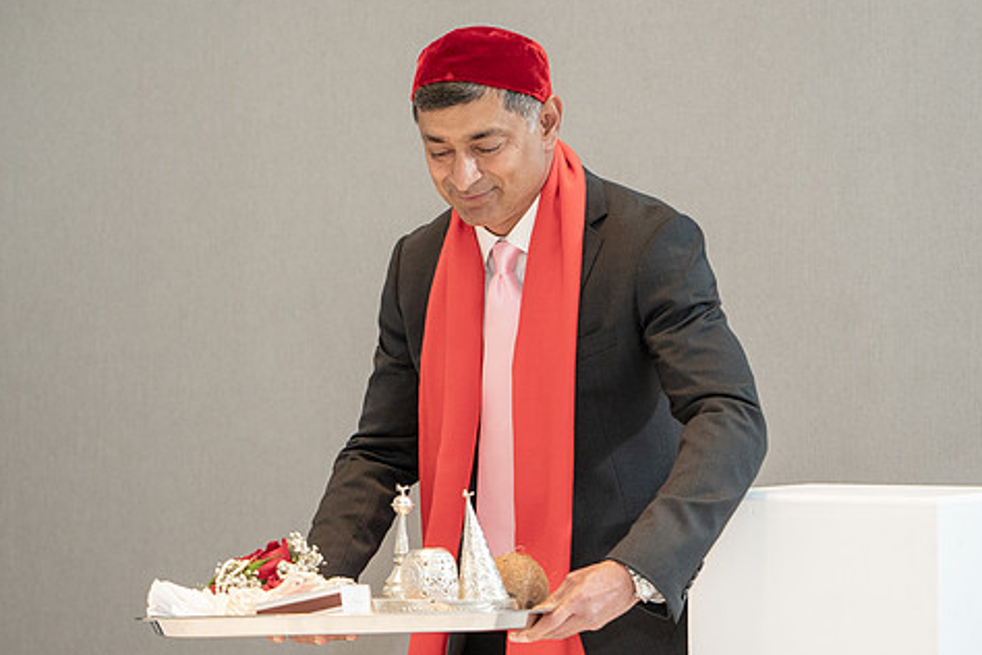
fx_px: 3328
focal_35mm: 122
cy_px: 432
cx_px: 583
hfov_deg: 16.8
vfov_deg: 11.2
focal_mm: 85
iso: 2000
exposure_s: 1/250
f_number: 4.5
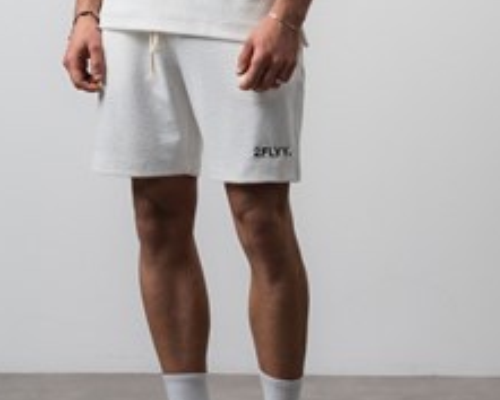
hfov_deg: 10.8
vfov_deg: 8.6
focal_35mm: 178
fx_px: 2635
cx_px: 240
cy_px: -63
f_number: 10
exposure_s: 1/125
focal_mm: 70
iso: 100
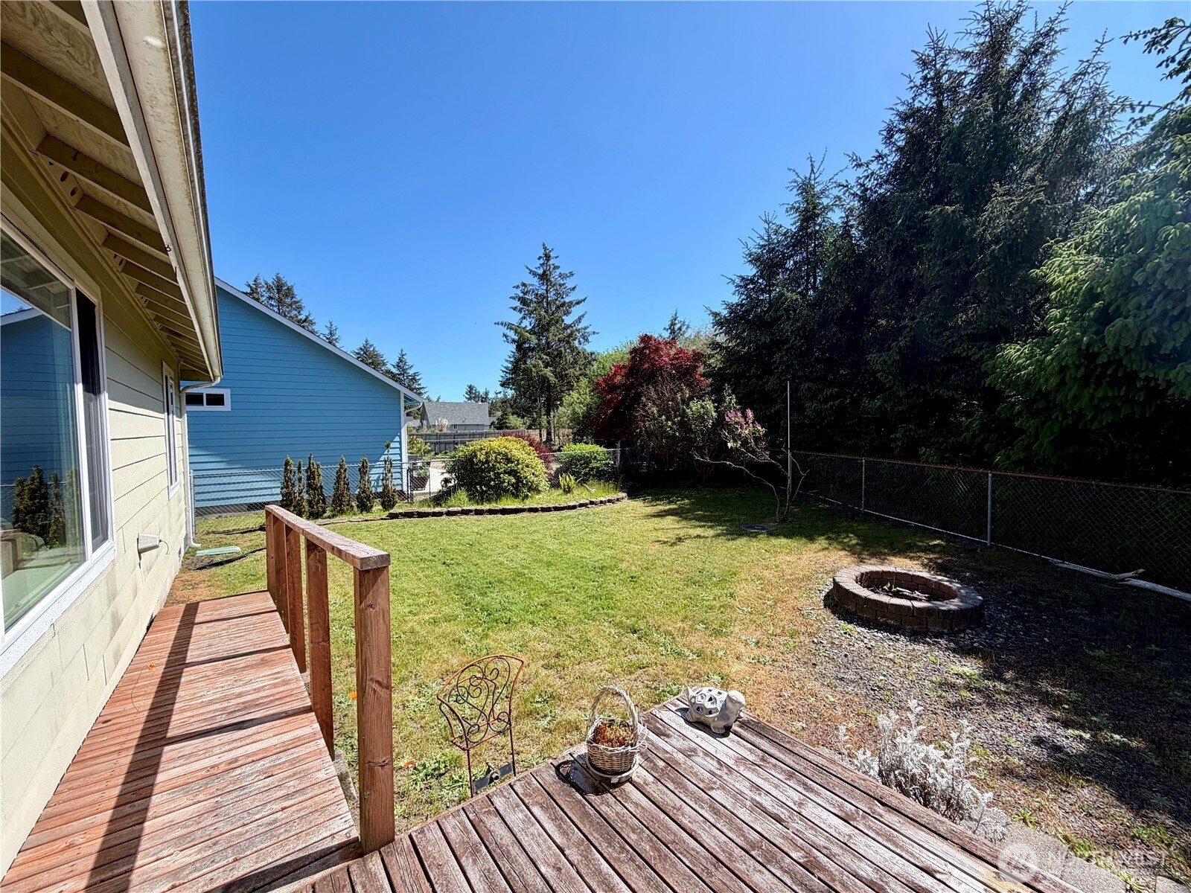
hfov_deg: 102.1
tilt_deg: -3.1
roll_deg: +0.9
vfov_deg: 85.7
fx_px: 482
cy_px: 446
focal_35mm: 14
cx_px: 596
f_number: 2.2
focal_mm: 2.22
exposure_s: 1/770
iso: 25
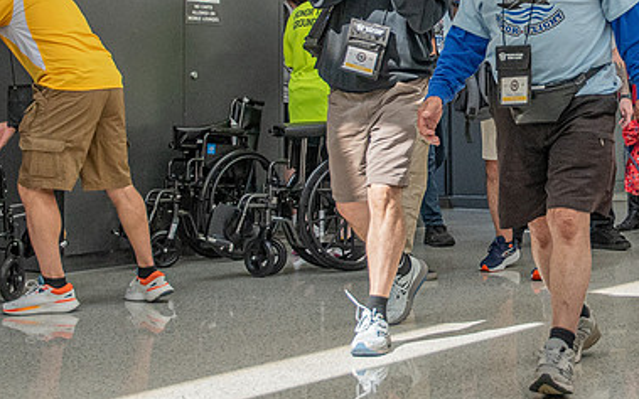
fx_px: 1341
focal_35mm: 77
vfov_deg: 16.7
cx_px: 561
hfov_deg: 26.0
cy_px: 45
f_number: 3.2
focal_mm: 22
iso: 800
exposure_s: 1/2000
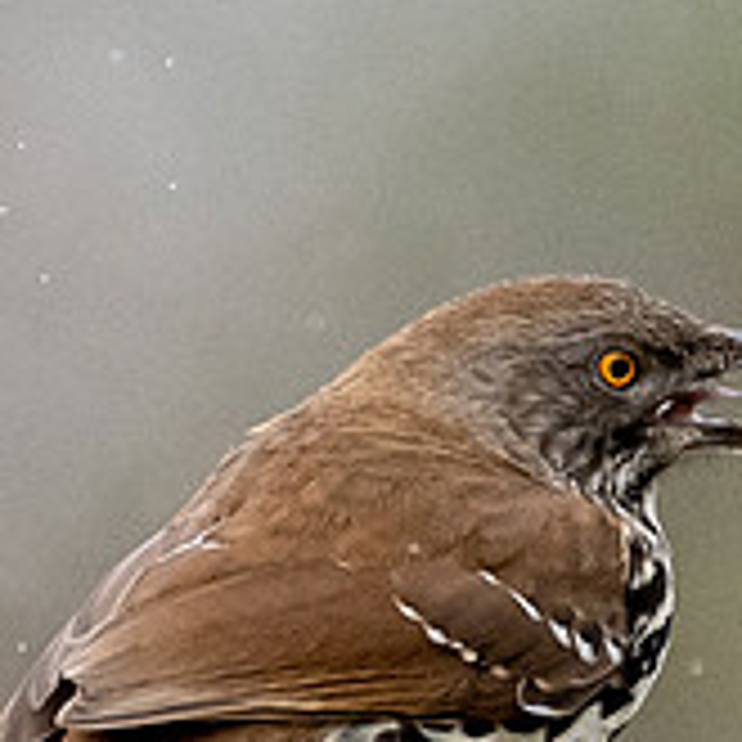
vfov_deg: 0.7
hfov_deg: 0.7
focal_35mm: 2388
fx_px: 57912
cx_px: 853
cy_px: 540
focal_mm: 300
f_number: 6.3
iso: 2500
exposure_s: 1/2000
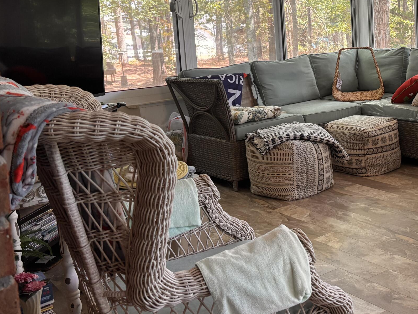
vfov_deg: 29.3
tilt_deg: -8.5
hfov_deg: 37.4
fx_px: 592
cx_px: 338
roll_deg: +3.1
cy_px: 87
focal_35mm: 49
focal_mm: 5.96
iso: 125
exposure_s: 1/121
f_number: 1.6
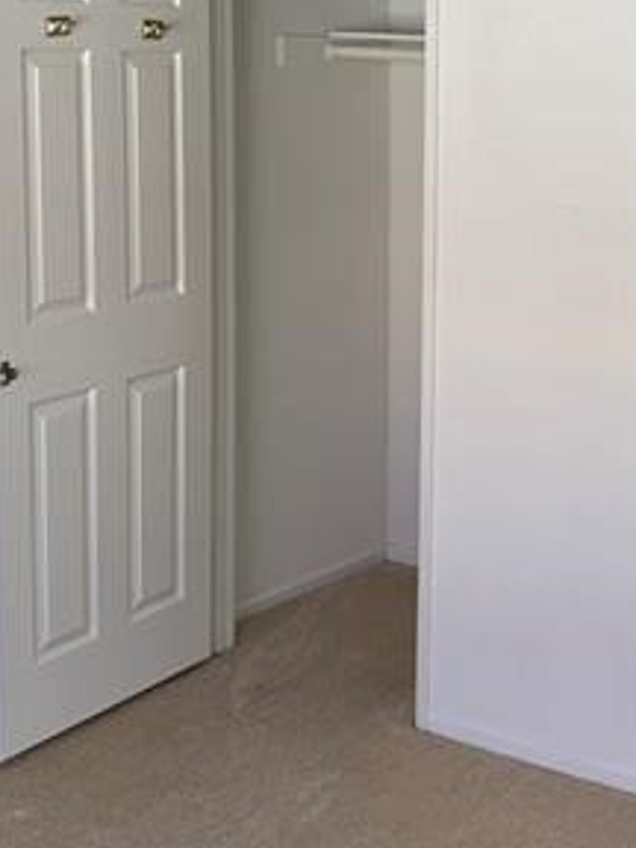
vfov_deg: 29.9
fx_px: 1568
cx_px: 604
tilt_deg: -6.6
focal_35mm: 64
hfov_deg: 22.2
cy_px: 233
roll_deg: -2.5
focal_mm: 6.86
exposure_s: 1/426
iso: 80
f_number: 1.78
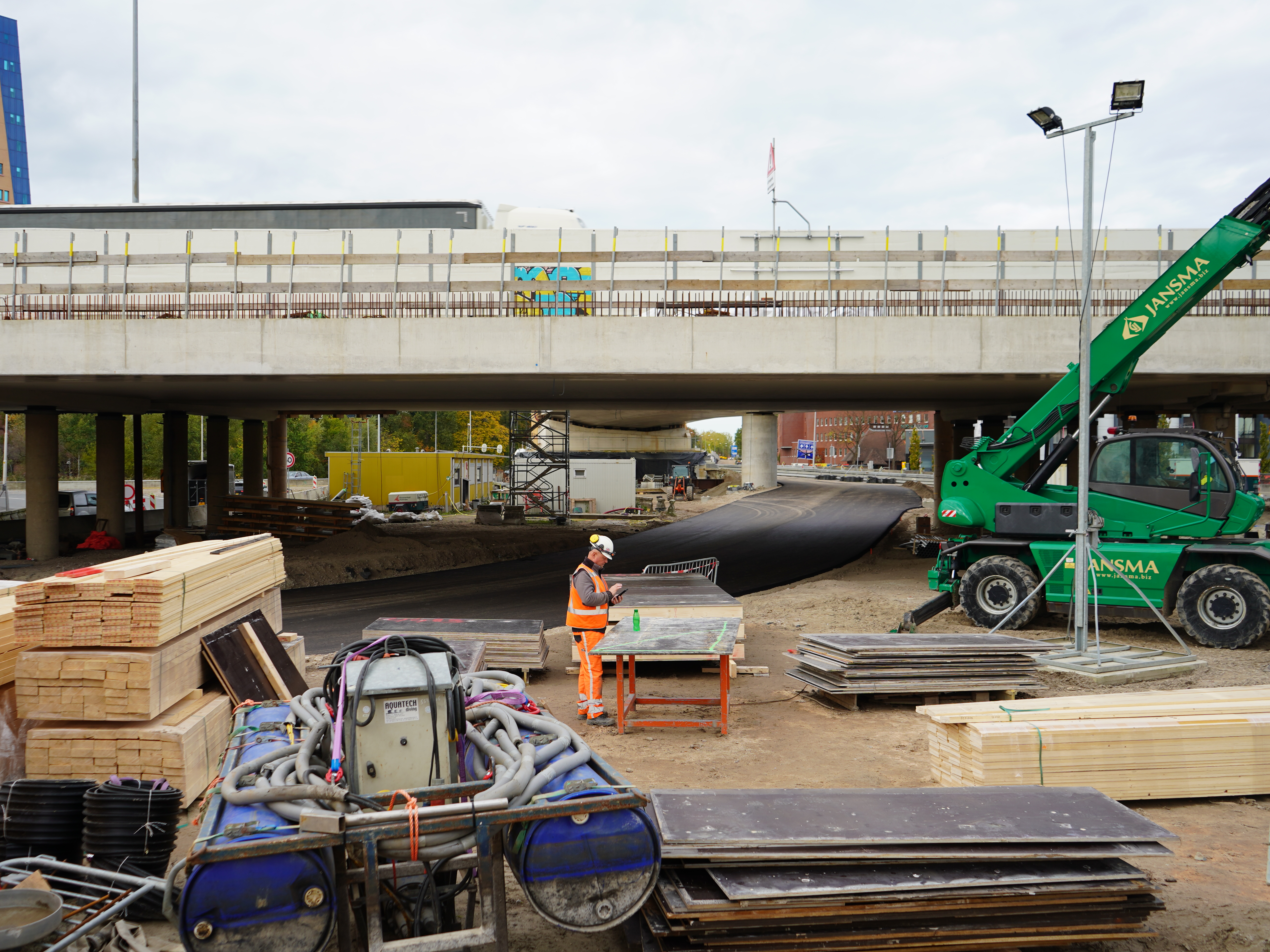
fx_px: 1137
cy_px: 478
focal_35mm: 31
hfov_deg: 58.3
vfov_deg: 45.4
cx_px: 591
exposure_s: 1/200
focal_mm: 28
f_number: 5
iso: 100
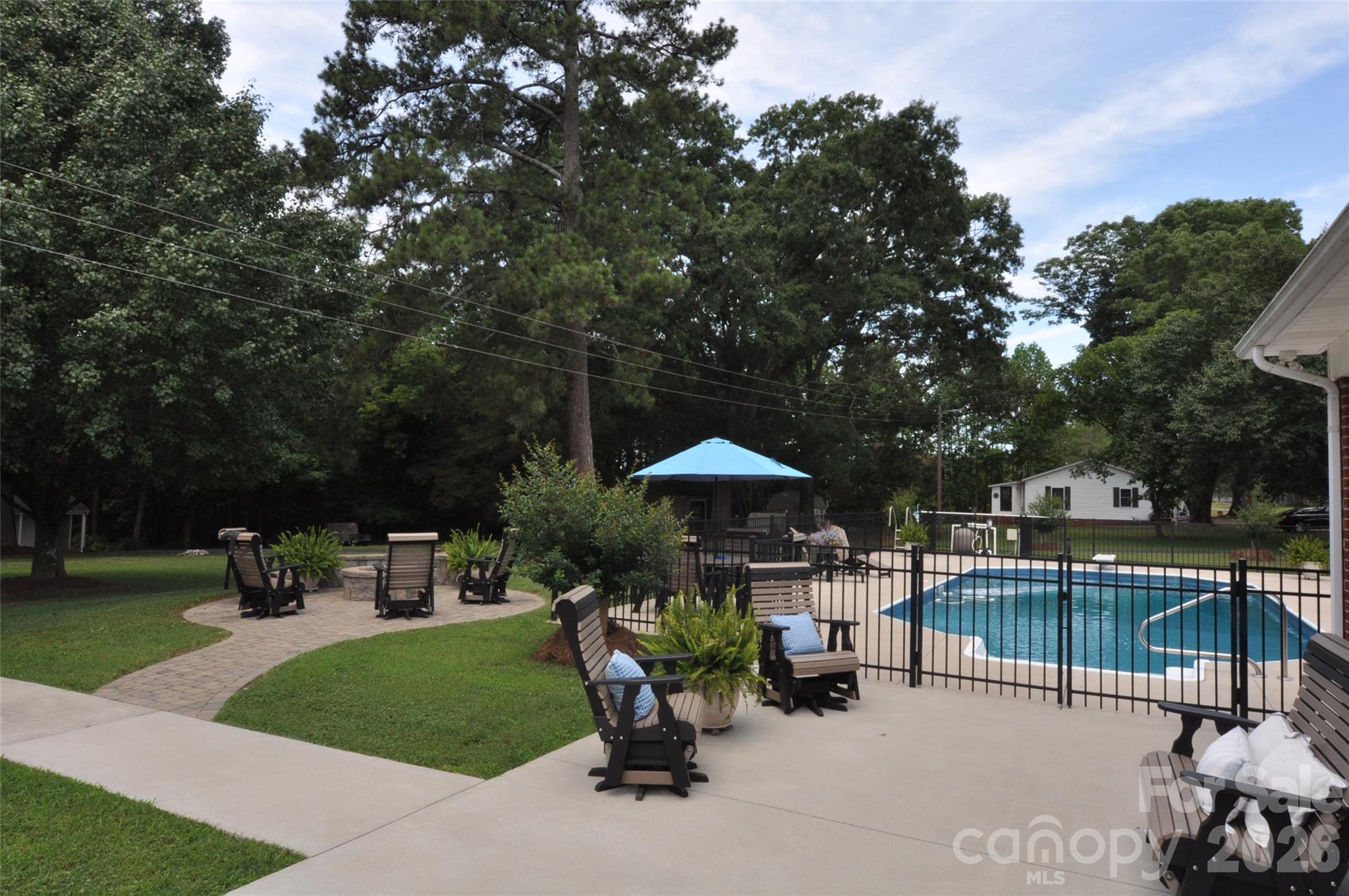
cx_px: 674
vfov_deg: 59.4
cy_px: 448
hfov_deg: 81.3
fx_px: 786
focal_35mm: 21
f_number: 5.6
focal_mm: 14
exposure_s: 1/125
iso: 640
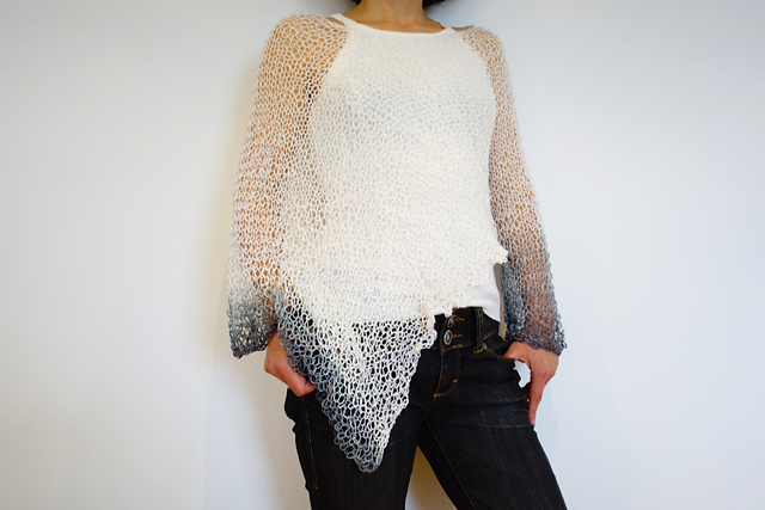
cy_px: 255
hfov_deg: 61.9
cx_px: 382
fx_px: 638
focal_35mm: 30
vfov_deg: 43.6
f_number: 2.2
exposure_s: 1/40
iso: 125
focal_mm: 11.32
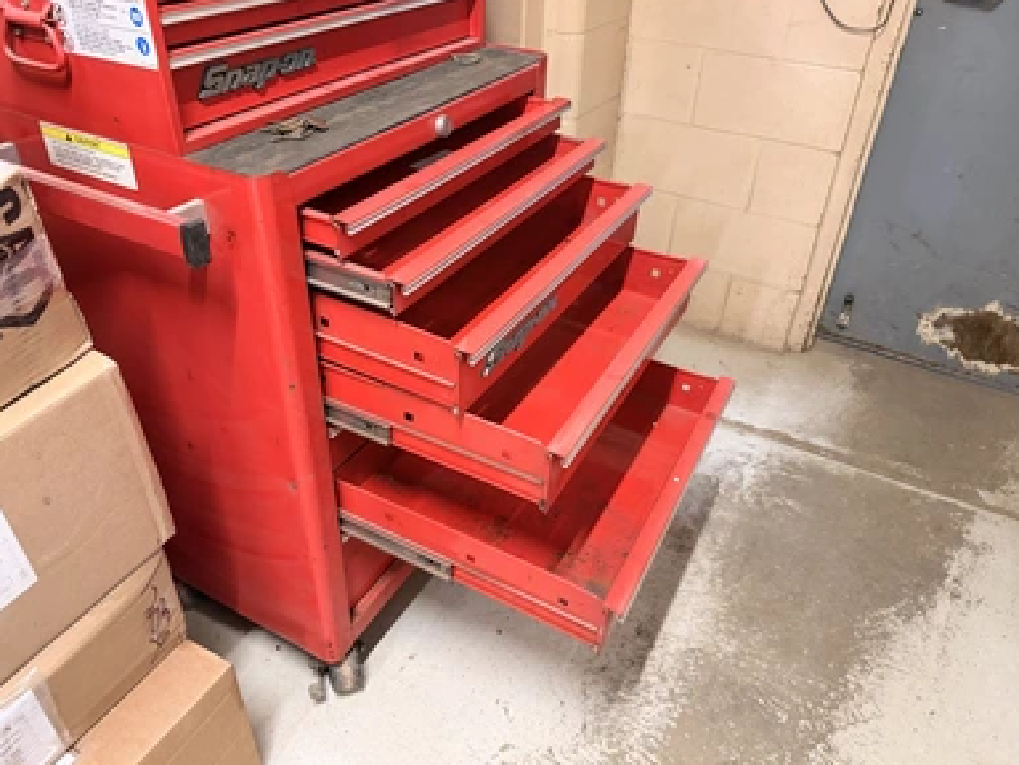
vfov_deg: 54.9
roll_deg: -3.2
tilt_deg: -32.9
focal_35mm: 25
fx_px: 736
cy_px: 382
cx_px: 507
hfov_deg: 69.4
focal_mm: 6.76
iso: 800
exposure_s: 1/60
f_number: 1.78
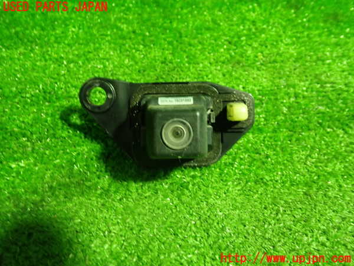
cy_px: 133
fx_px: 307
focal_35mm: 30
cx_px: 177
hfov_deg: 60.0
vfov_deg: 46.8
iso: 500
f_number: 2.3
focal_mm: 5.4
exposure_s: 1/30
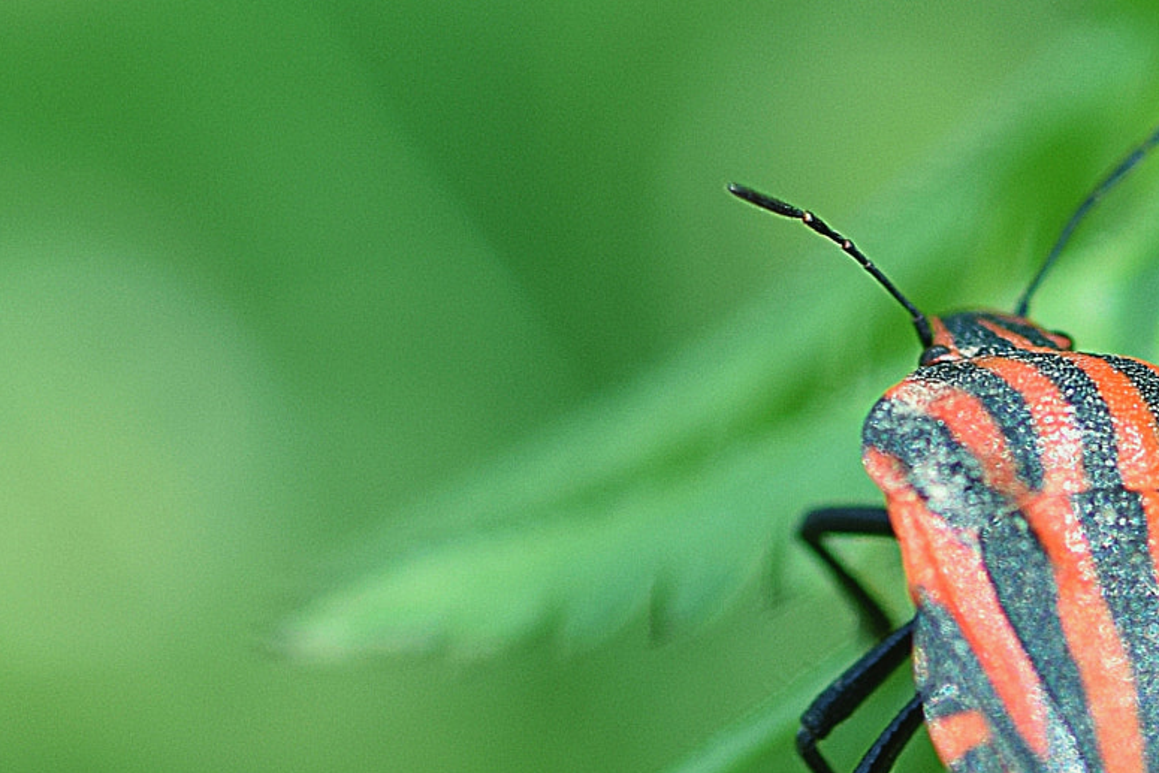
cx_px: 1012
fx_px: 13405
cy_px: 939
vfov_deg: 3.3
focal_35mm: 416
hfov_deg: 4.9
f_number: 5.6
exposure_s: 1/500
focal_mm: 105
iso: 200
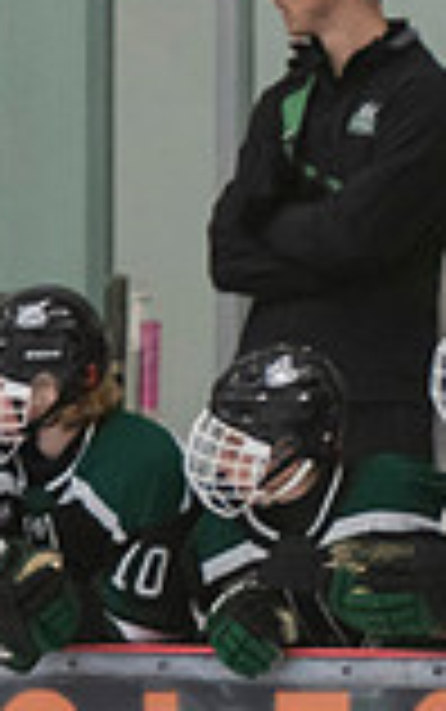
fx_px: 20034
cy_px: 588
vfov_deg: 2.0
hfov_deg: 1.3
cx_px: 990
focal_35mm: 1032
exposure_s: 1/640
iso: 2000
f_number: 3.2
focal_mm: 185
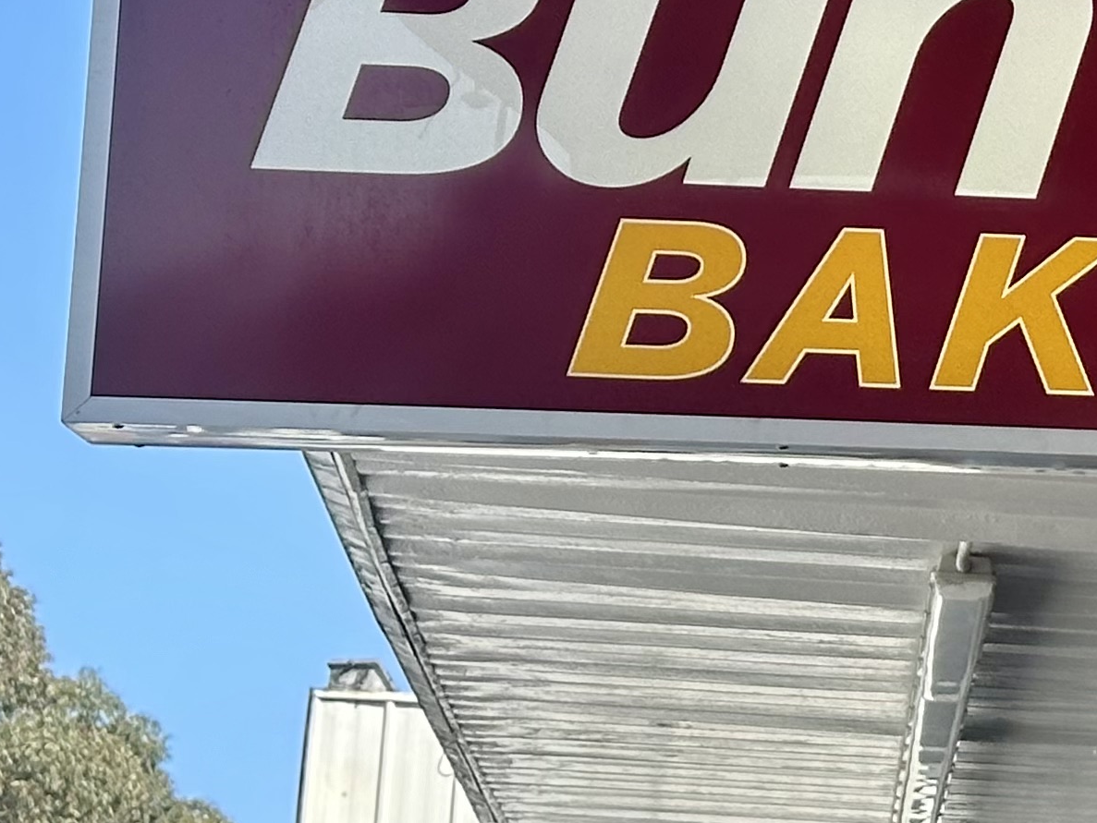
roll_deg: -1.6
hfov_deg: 11.7
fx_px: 5167
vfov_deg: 9.1
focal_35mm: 163
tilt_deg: +14.4
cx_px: 1558
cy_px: 44
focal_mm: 6.86
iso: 64
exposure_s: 1/953
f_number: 1.78
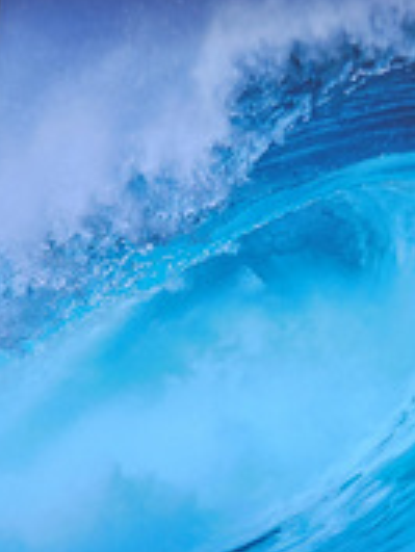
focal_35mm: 65
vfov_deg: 29.7
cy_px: 340
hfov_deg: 22.5
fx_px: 1038
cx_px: 279
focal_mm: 5.4
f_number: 1.8
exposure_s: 1/120
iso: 400
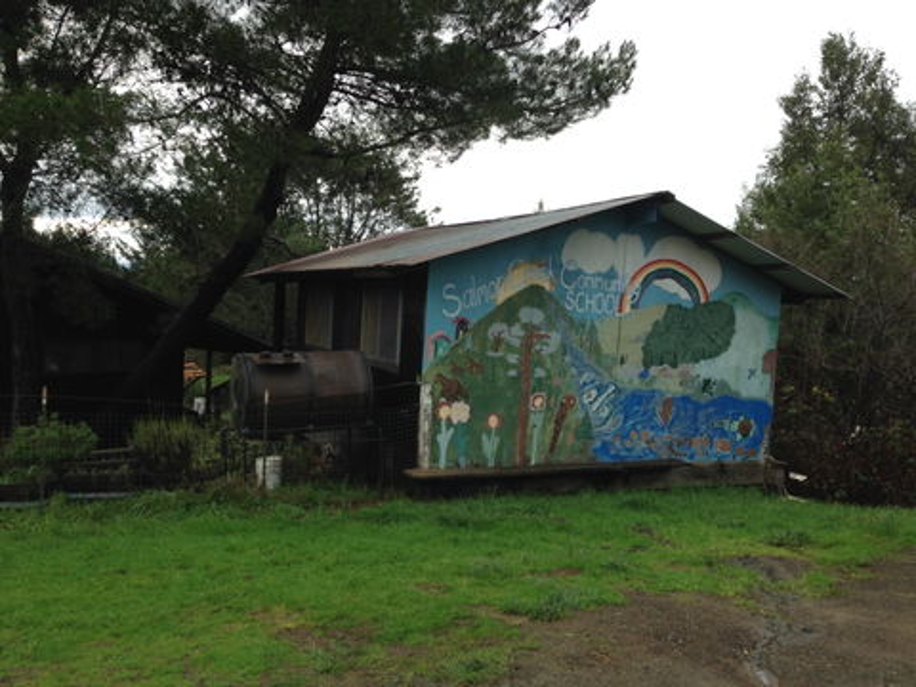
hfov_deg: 55.4
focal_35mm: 33
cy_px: 344
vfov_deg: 42.9
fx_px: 873
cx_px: 458
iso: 50
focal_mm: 4.12
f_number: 2.4
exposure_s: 1/150
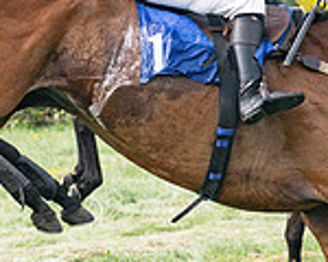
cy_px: 2
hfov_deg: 6.5
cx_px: 48
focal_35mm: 296
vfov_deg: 5.2
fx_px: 2873
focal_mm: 70
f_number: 5
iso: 400
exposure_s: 1/2500
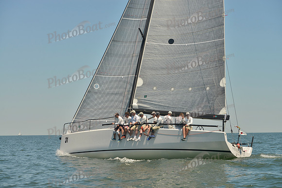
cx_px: 141
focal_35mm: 70
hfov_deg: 28.8
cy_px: 94
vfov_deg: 19.5
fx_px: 548
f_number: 7.1
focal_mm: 70
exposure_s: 1/640
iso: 200
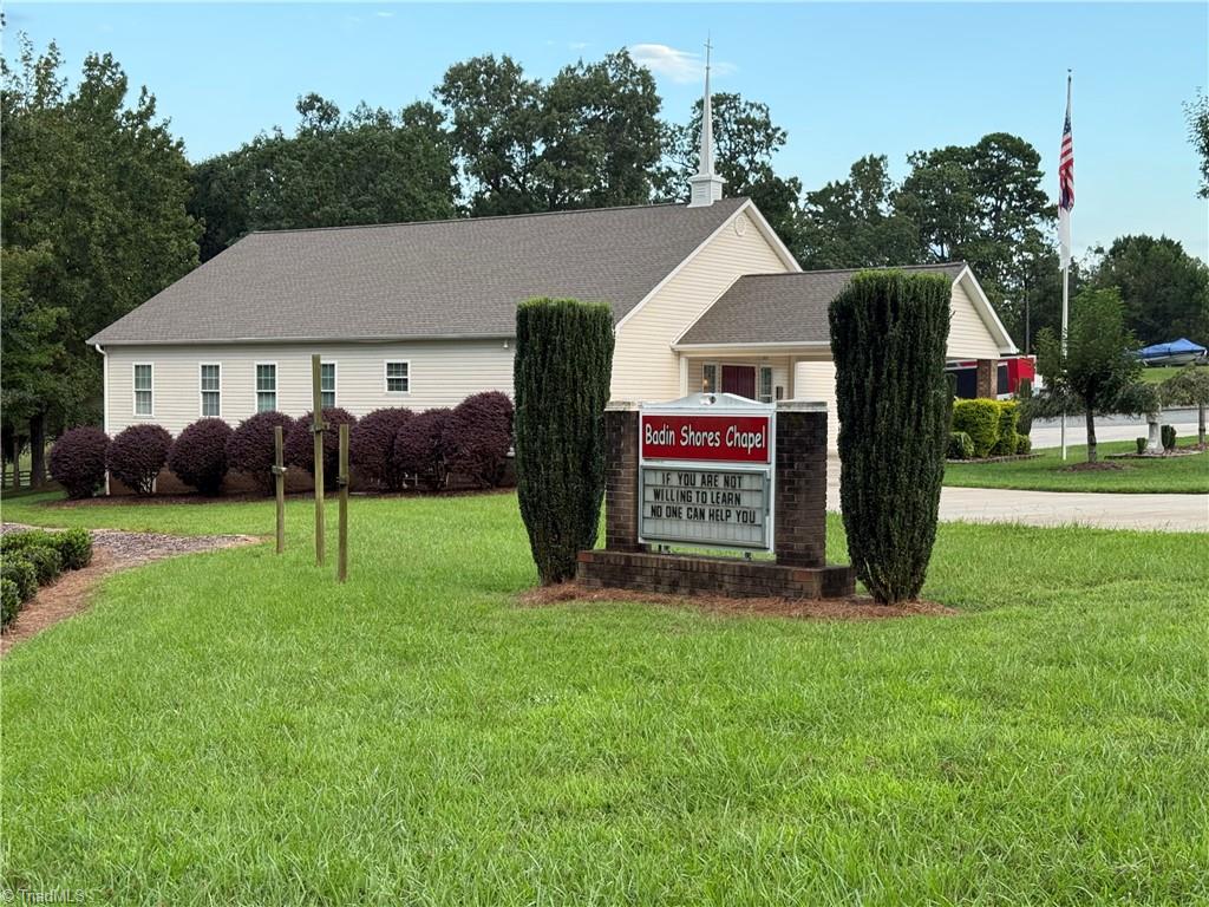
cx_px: 604
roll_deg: -0.5
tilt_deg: -1.9
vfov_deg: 30.3
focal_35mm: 48
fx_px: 1676
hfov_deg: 39.7
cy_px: 454
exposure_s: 1/203
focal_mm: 6.76
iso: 64
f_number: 1.78
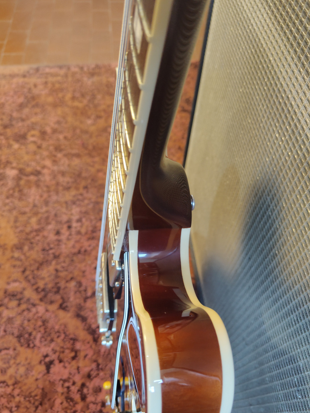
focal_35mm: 26
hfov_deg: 53.1
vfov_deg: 67.2
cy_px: 223
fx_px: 310
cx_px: 157
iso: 250
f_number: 1.8
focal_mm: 5.59
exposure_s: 1/30
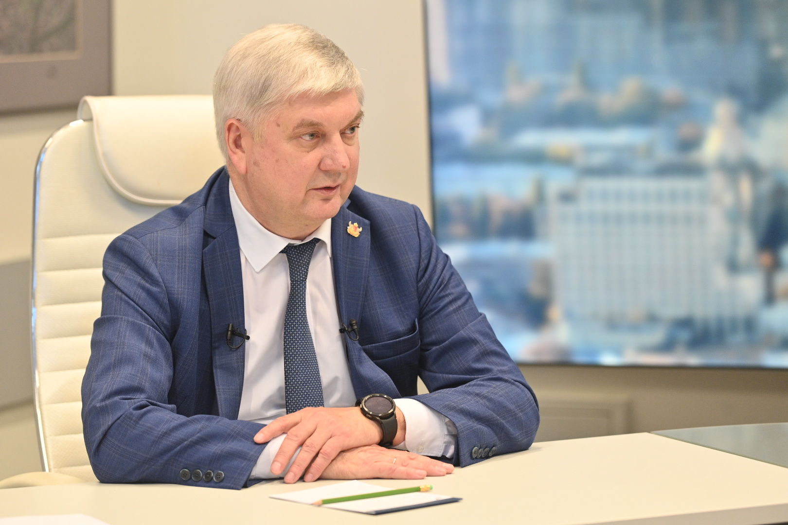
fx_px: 3283
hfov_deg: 13.7
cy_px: 262
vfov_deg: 9.1
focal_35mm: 150
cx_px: 394
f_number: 3.2
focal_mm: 150
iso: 1600
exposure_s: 1/160
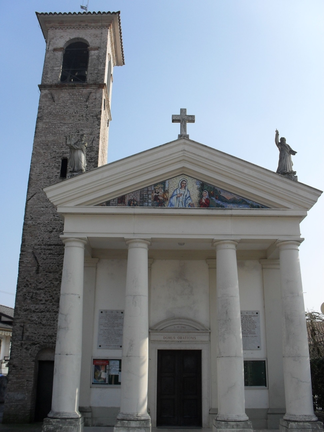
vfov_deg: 52.6
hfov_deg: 40.7
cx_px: 162
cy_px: 216
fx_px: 437
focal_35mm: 35
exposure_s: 1/180
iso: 80
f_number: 8.4
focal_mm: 6.3
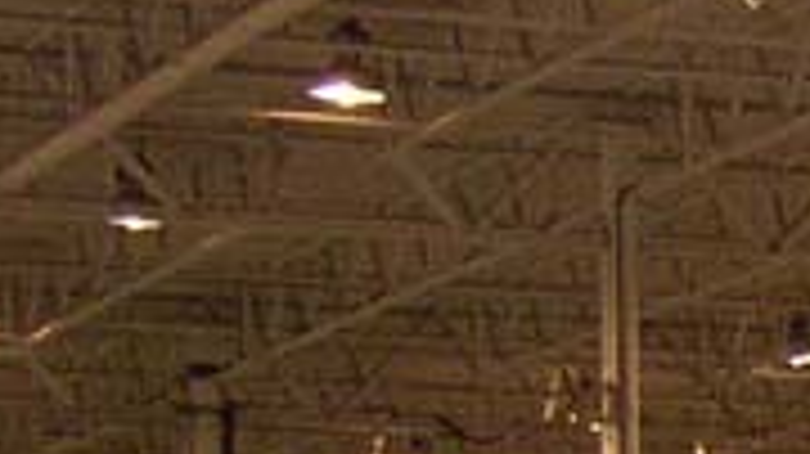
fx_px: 5066
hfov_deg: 8.1
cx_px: 2264
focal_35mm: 236
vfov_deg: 5.0
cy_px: 1160
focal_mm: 8
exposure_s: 1/60
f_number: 2.8
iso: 396
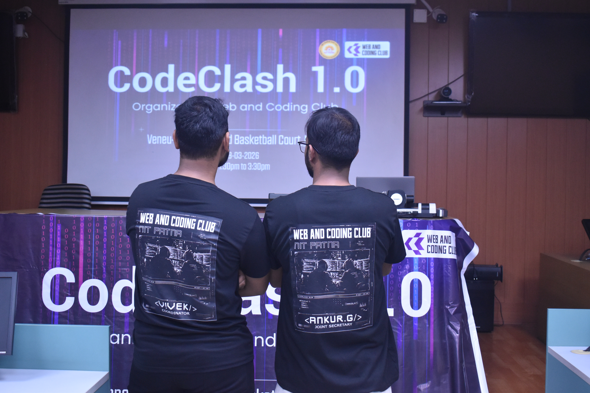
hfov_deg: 45.0
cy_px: 196
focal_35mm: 44
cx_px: 295
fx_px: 713
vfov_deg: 30.9
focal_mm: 29
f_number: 4.2
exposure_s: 1/100
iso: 2000
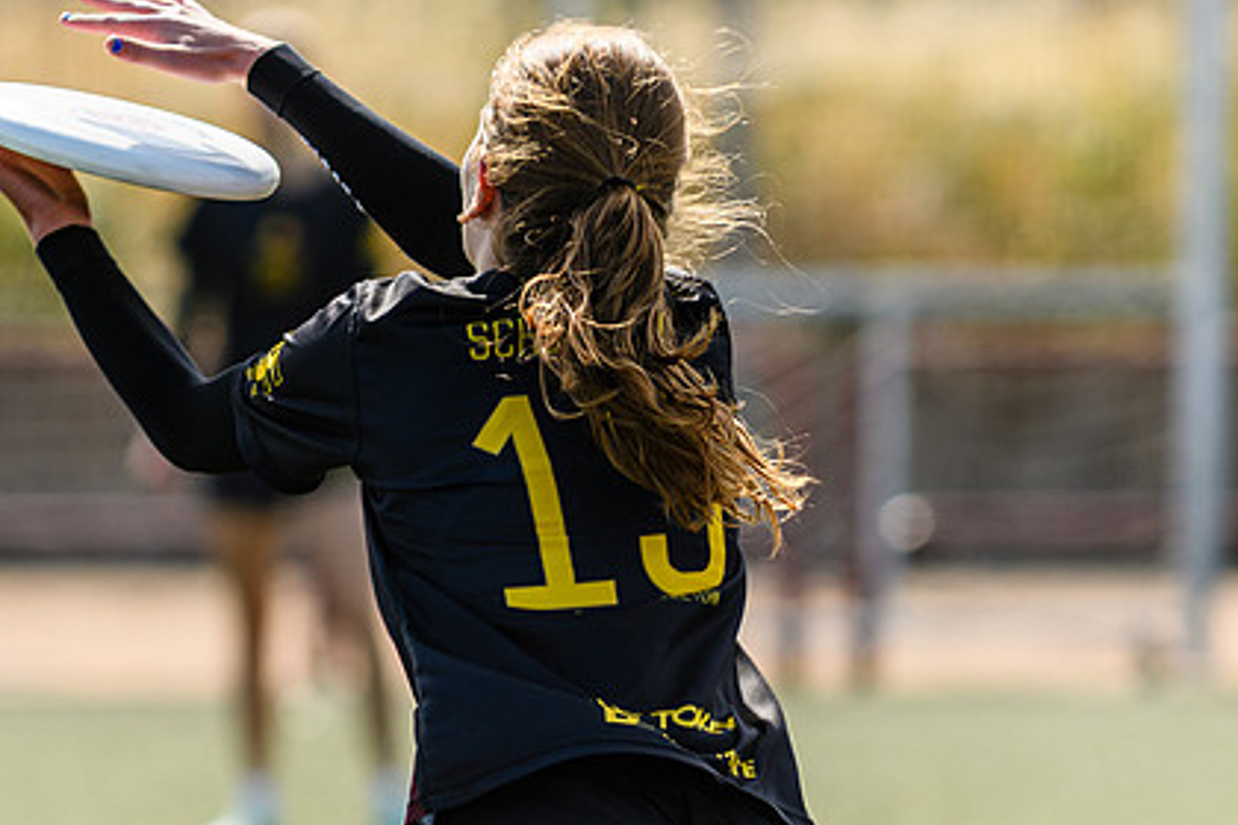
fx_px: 22179
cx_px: 447
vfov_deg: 2.1
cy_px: 467
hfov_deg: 3.2
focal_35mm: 645
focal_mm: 200
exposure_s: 1/1000
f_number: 3.2
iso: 125
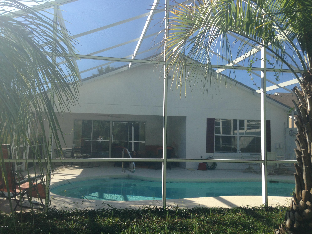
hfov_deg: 55.4
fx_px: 297
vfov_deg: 42.9
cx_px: 156
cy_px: 117
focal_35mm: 33
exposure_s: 1/531
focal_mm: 4.12
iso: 50
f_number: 2.4
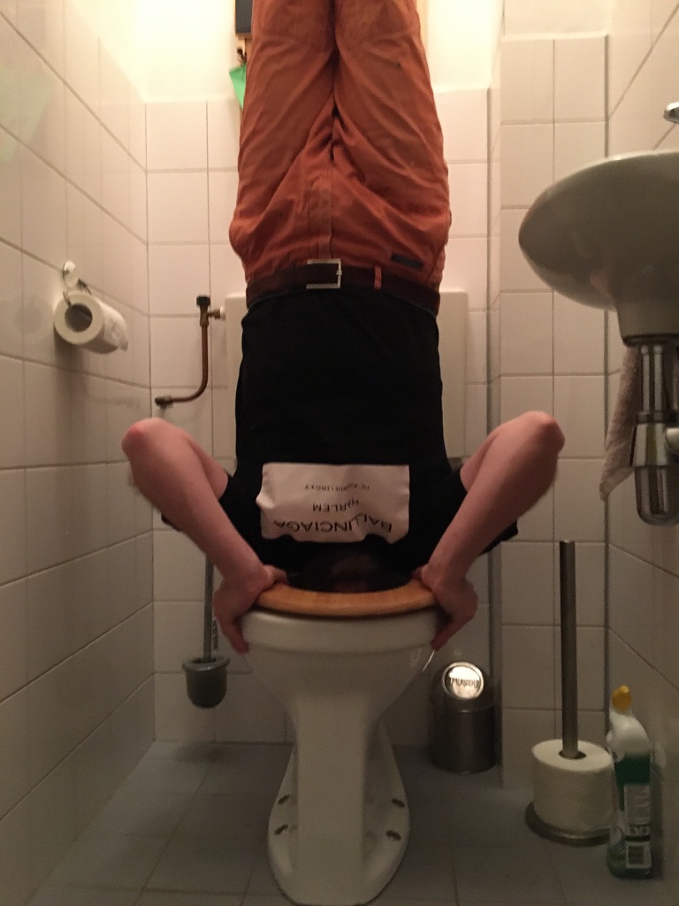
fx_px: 758
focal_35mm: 29
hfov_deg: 48.2
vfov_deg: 61.7
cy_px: 453
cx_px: 340
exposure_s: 1/17
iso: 320
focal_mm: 4.15
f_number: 2.2
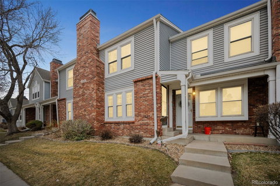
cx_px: 140
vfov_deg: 81.2
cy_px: 93
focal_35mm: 14
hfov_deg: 104.3
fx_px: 109
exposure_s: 1/3200
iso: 400
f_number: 4
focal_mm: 14
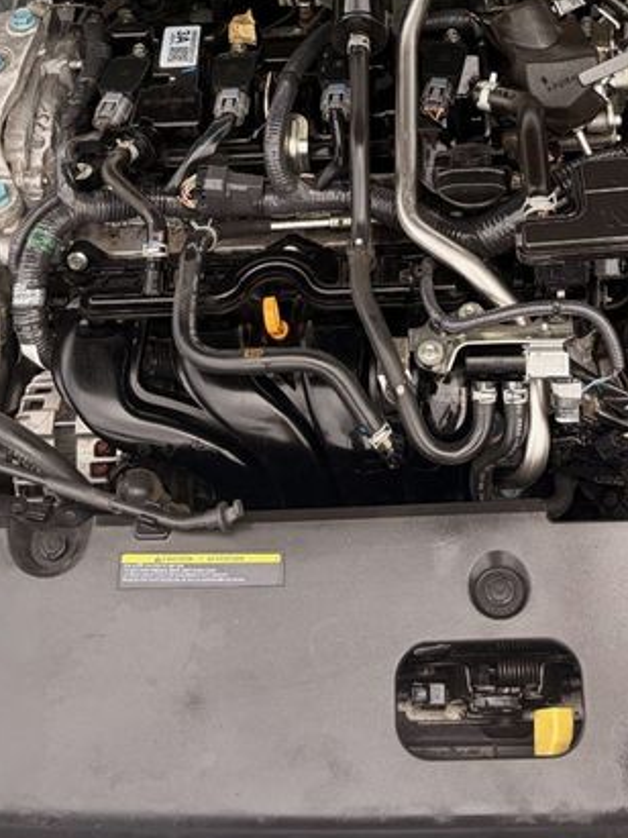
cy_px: 162
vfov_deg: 34.4
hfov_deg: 26.9
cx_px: 402
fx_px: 1307
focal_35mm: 54
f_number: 1.6
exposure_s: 1/673
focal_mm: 5.96
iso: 50
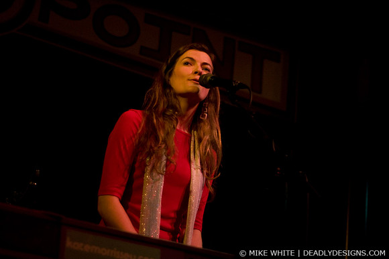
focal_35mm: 75
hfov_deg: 27.0
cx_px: 194
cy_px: 130
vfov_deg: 18.2
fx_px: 811
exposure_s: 1/100
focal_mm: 50
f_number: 1.8
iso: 800
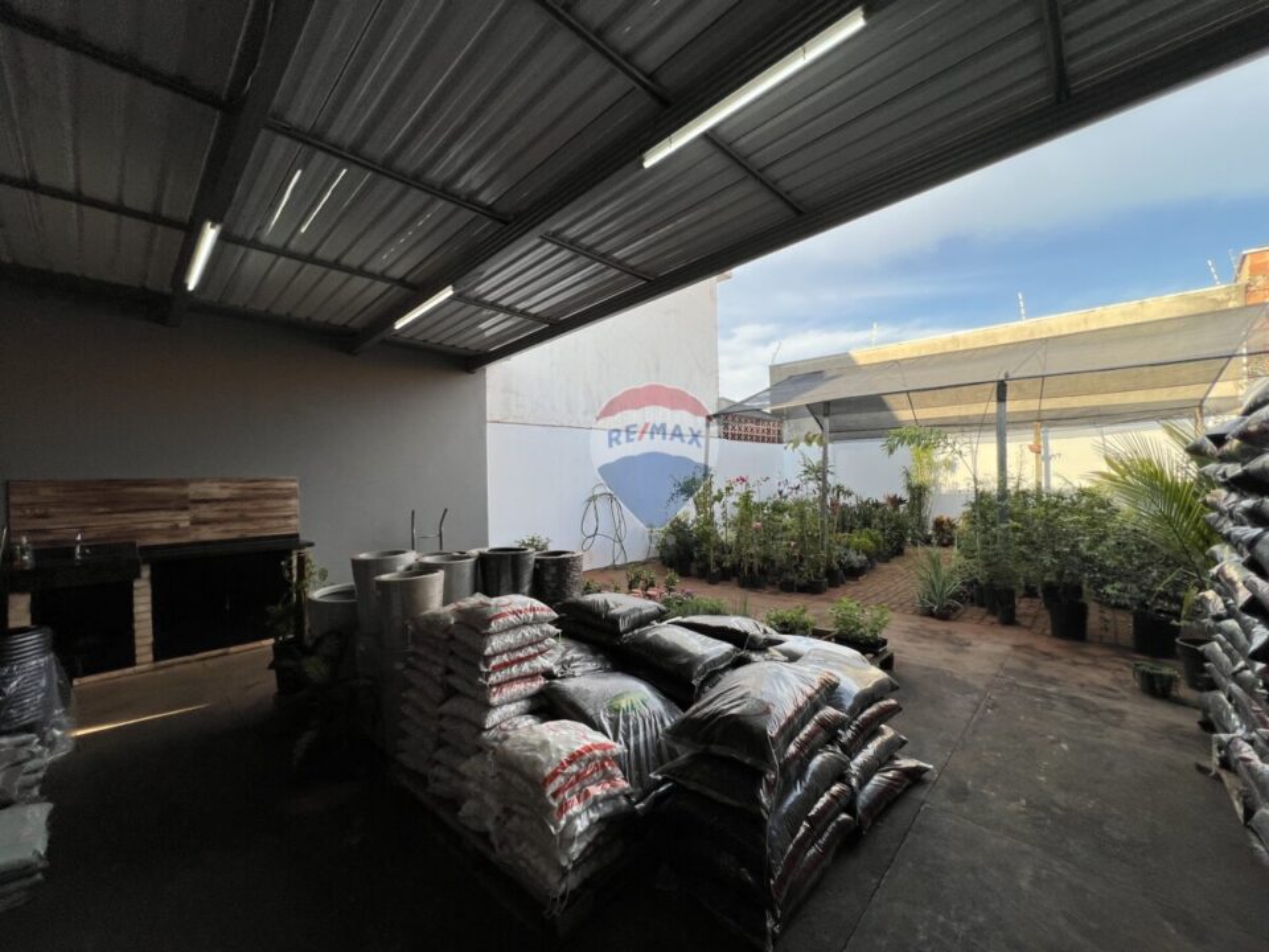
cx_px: 634
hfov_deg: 106.2
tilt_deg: +4.5
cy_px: 476
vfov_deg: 89.9
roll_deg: +0.2
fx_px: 477
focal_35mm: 13
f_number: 1.8
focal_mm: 1.57
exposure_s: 1/345
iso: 32
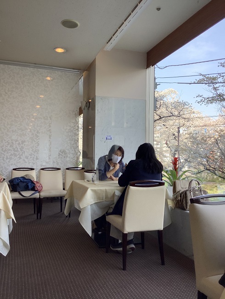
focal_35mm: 31
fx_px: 269
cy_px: 150
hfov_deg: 45.5
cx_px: 112
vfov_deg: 58.3
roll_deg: -1.1
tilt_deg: +1.6
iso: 25
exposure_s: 1/100
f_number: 2.4
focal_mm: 3.3
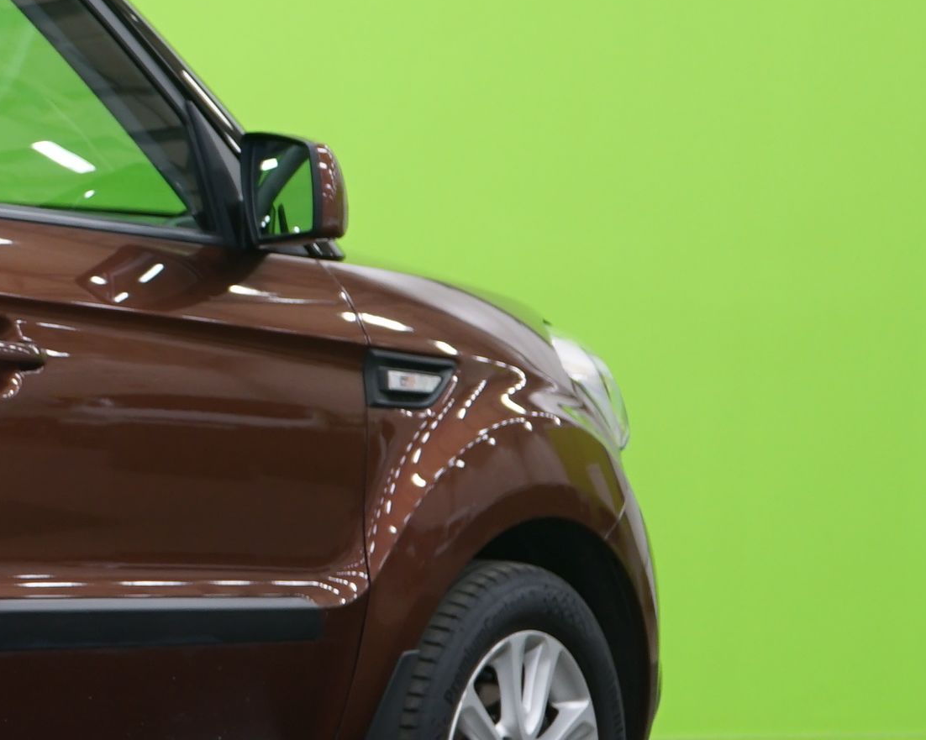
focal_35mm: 171
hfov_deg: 10.7
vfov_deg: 9.0
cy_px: 310
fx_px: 4685
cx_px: -651
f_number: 5
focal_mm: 51
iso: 400
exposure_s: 1/6
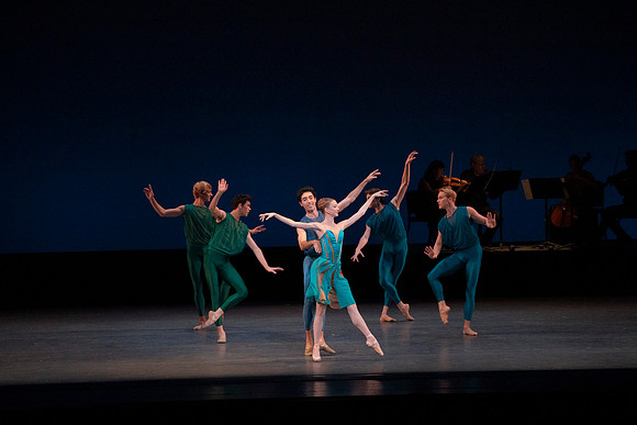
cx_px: 318
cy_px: 212
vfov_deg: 7.4
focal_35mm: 185
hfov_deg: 11.1
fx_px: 3274
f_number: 7.1
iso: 8000
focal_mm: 185
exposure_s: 1/400
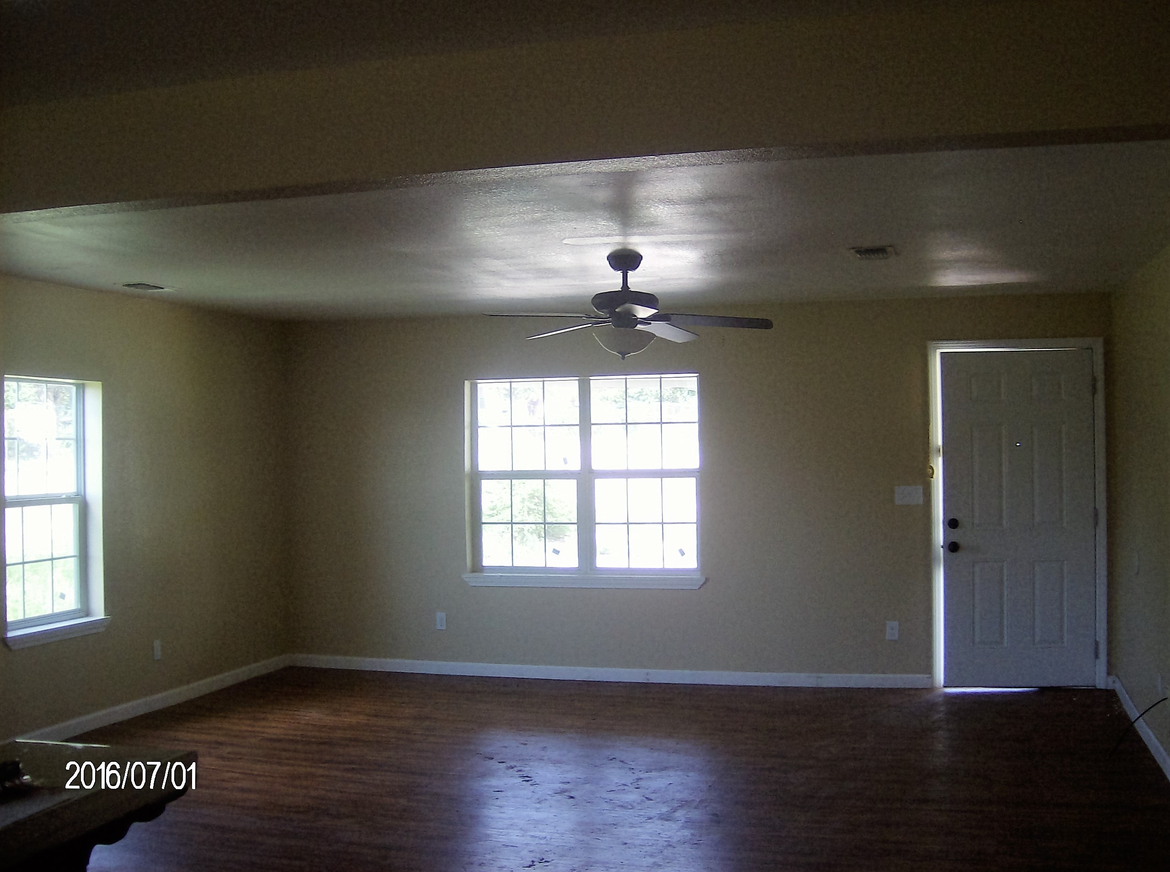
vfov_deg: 39.5
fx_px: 1214
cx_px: 585
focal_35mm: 36
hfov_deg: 51.5
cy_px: 436
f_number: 2.8
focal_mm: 6
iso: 100
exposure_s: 1/71.1
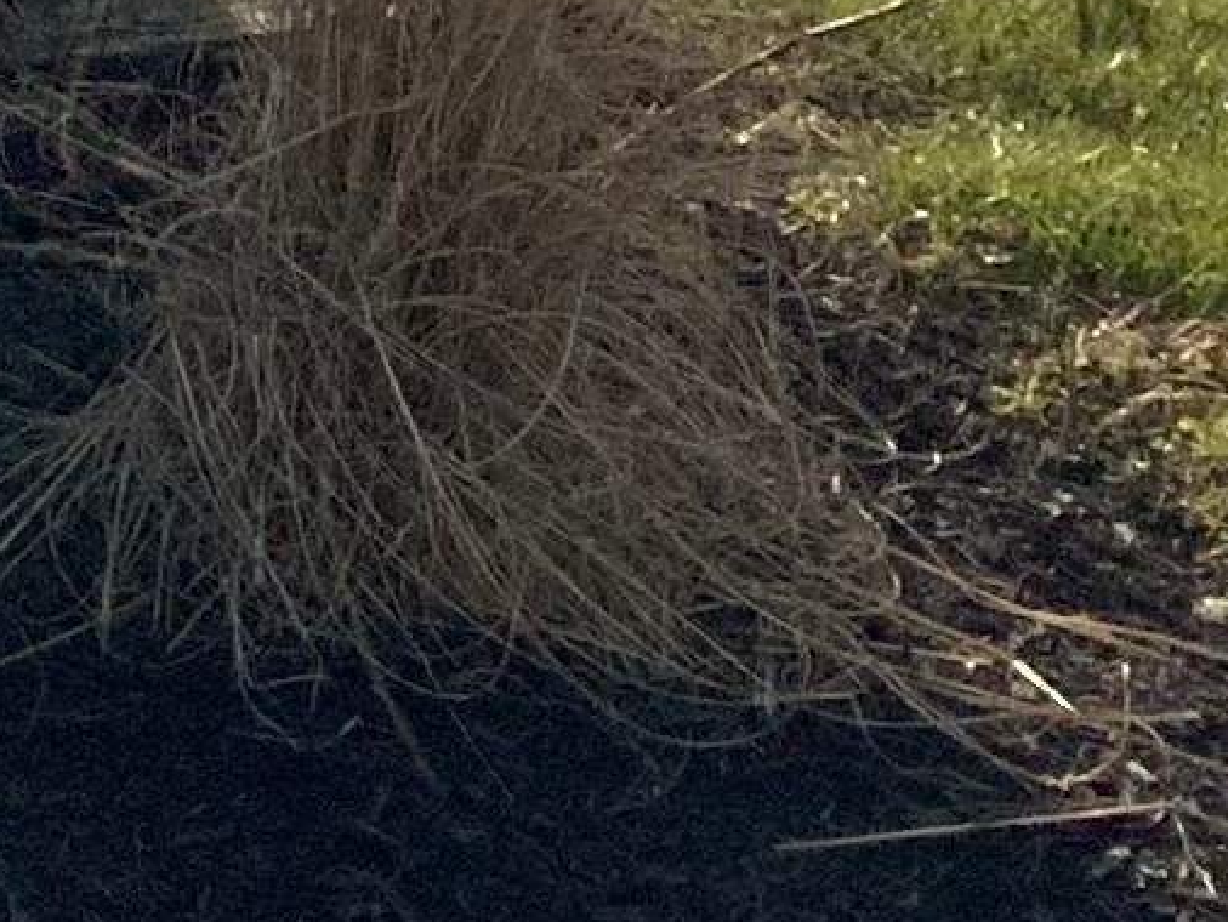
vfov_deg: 5.8
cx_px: -2539
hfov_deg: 7.5
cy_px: -2293
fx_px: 8199
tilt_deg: -5.1
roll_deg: +0.8
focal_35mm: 231
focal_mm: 3
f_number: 1.8
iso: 20
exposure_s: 1/4065
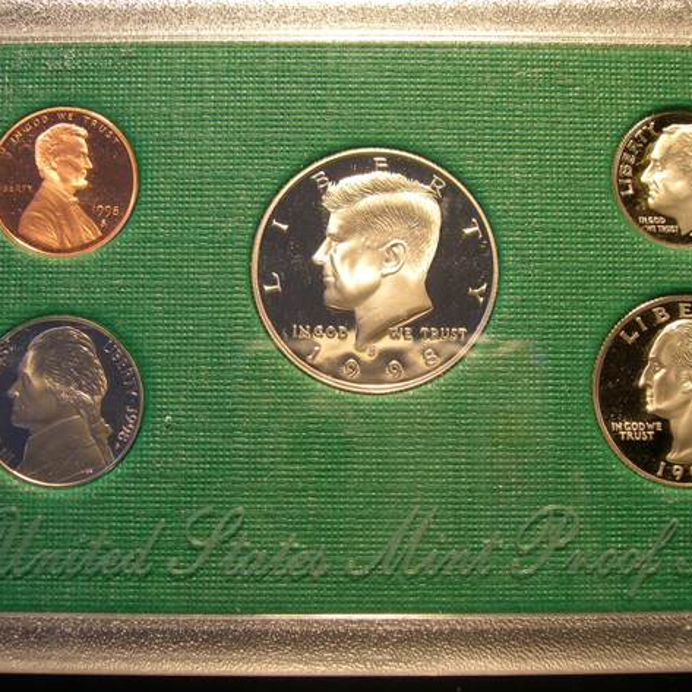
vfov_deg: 31.1
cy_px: 342
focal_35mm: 55
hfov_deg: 31.1
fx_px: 1244
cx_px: 326
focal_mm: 7.7
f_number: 3.2
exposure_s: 1/5.8
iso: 50
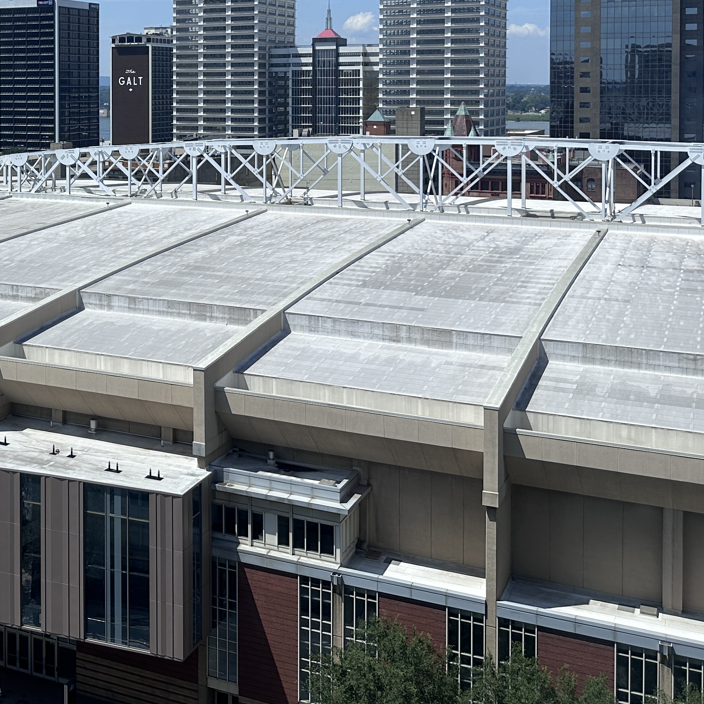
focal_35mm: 50
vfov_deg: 32.7
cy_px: 102
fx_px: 1150
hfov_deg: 32.5
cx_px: 88
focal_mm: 6.86
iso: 80
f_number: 1.78
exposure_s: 1/6211
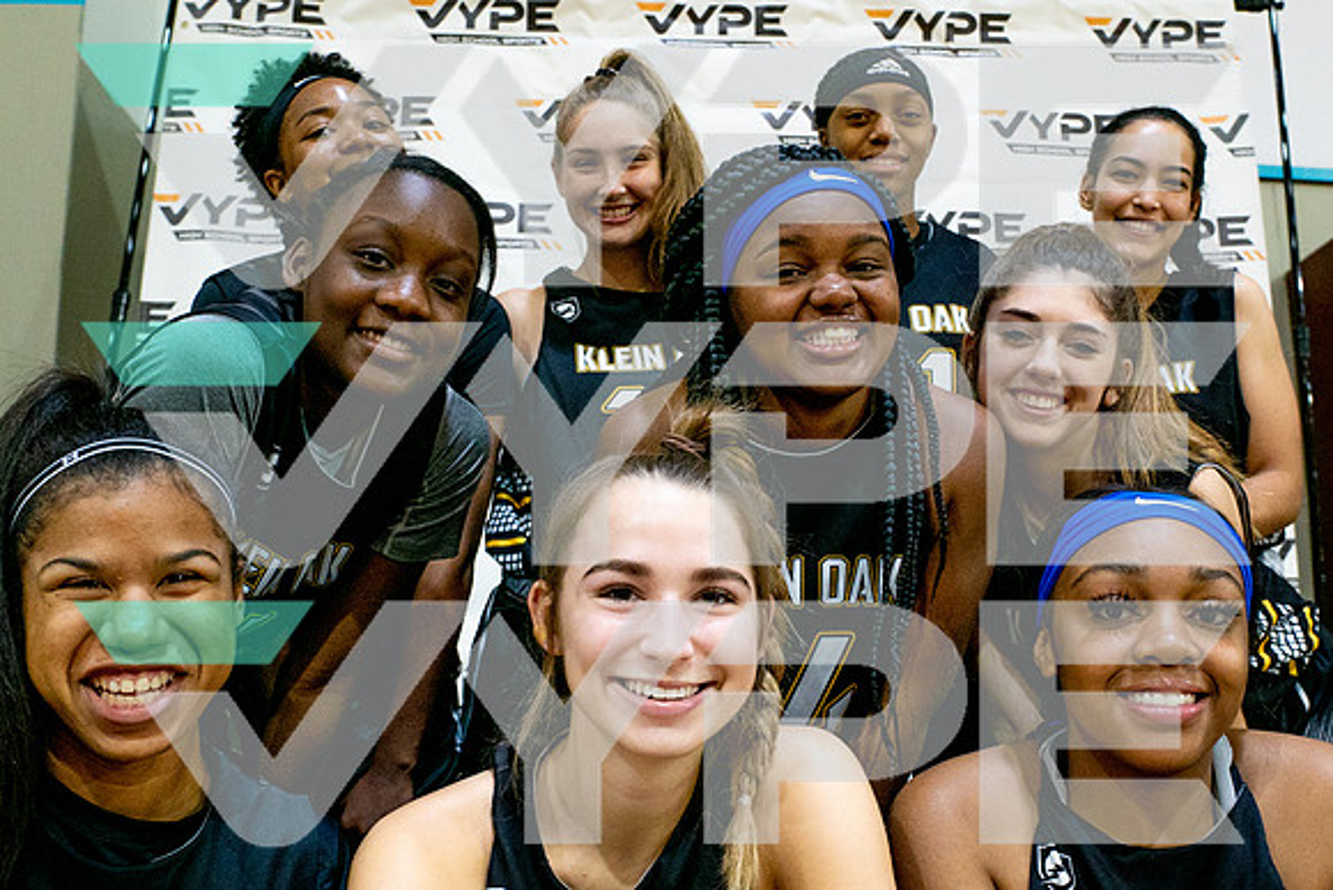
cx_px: 704
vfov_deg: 39.7
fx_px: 1233
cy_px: 462
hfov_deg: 56.8
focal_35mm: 33
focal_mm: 24
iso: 2500
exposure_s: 1/125
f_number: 4
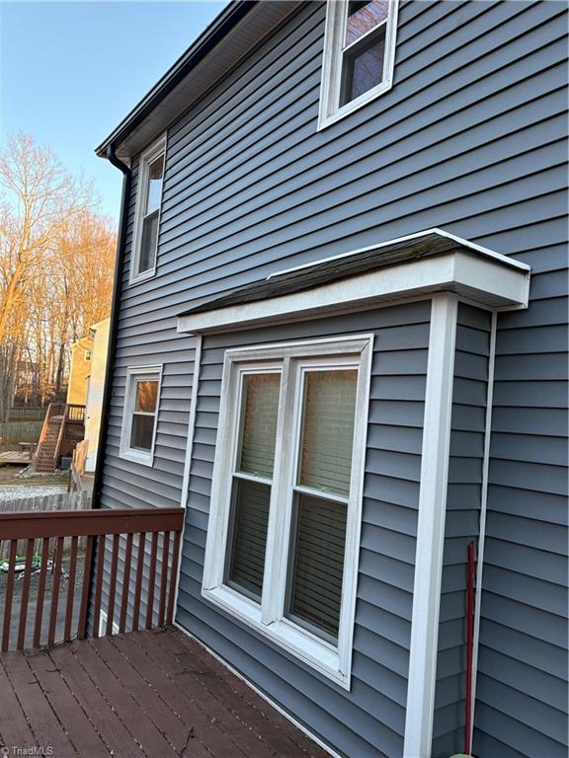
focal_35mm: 26
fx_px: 570
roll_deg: -4.8
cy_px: 379
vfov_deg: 67.3
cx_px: 284
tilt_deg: +3.7
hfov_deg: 53.1
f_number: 1.6
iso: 64
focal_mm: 5.96
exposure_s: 1/205
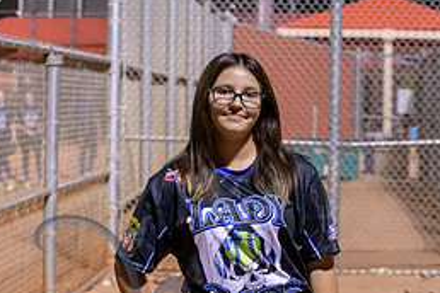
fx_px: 1491
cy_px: 348
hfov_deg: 16.8
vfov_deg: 11.0
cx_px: 244
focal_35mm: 122
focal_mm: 70
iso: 4000
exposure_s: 1/250
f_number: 5
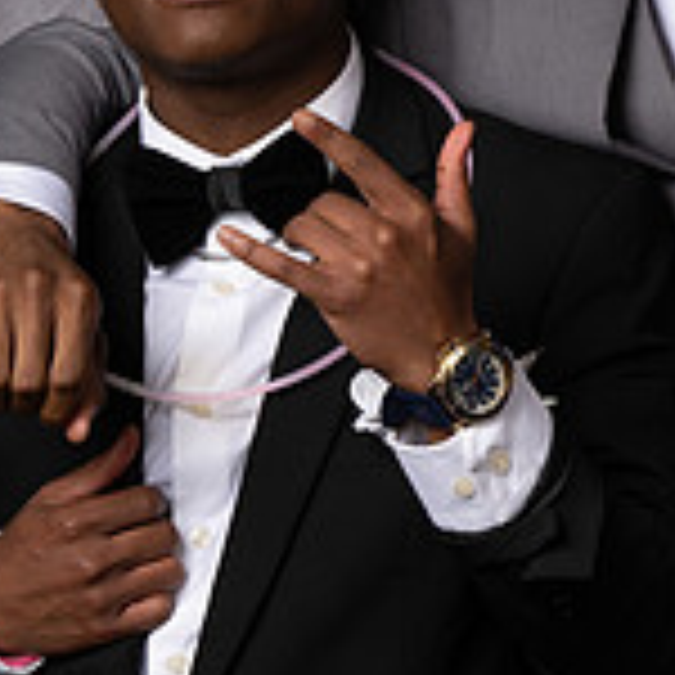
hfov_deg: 8.2
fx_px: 4589
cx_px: 1091
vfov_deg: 8.4
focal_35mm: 208
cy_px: 280
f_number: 4.5
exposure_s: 1/320
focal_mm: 49
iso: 50
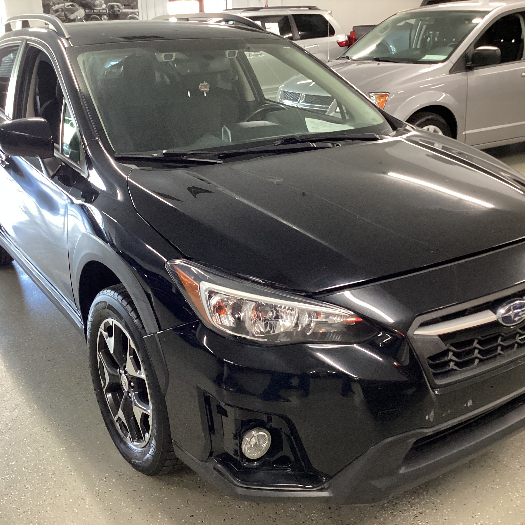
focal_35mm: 37
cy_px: 263
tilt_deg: -21.7
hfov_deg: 44.9
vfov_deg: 44.9
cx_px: 261
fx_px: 635
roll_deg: +1.8
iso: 320
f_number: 2.4
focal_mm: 3.3
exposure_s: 1/40
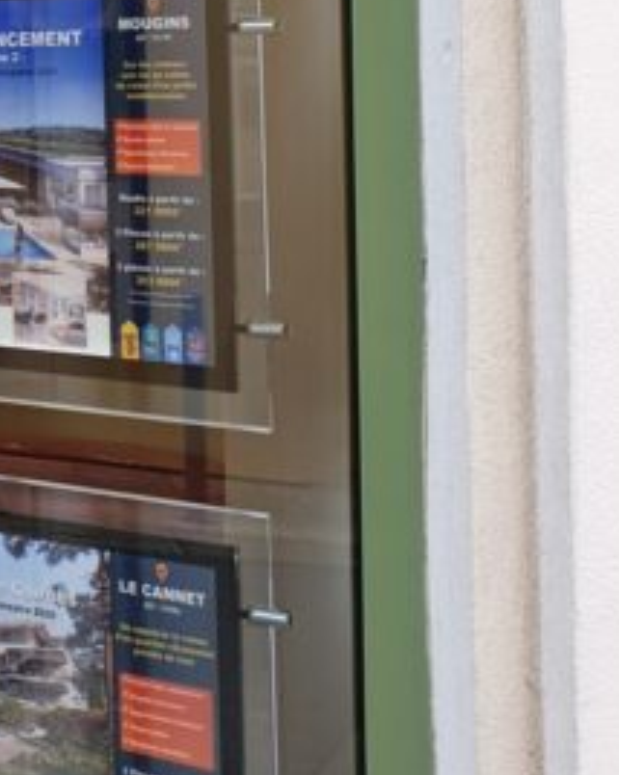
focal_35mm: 97
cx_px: -266
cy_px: -93
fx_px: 2224
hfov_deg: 14.9
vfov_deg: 18.9
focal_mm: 4.3
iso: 64
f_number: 2.4
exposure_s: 1/100
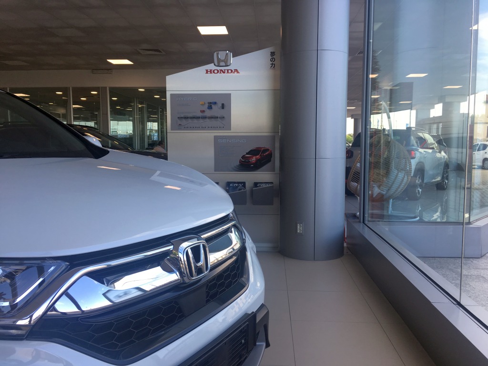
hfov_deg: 61.7
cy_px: 183
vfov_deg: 48.2
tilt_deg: -5.1
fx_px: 409
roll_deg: -0.4
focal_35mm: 29
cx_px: 244
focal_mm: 4.15
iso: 25
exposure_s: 1/102
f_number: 2.2
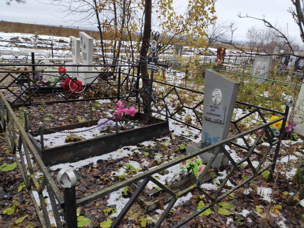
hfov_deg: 67.3
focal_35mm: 26
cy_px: 114
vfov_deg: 53.1
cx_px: 152
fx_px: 228
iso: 153
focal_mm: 4.77
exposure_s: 1/120
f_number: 1.75
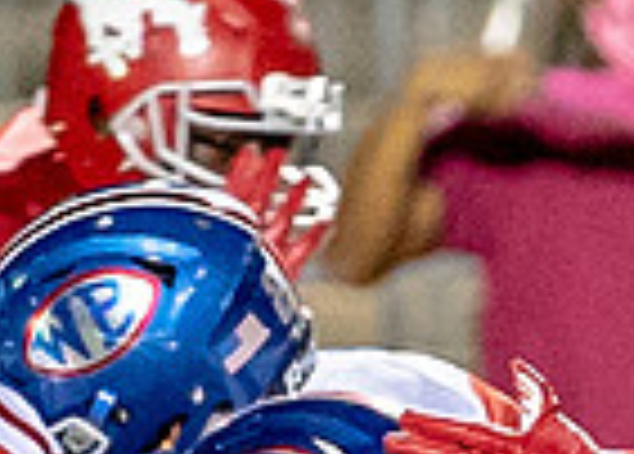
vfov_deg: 0.6
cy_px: 417
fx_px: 41436
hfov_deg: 0.9
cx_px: 1293
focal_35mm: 2299
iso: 6400
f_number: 2.8
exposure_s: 1/1000
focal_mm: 200
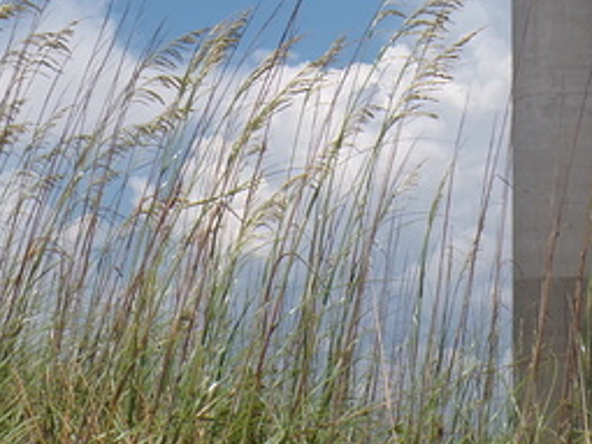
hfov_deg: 12.9
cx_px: 423
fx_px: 2615
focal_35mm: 153
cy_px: -26
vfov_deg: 9.6
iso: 100
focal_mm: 11.6
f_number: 7.4
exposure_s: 1/420
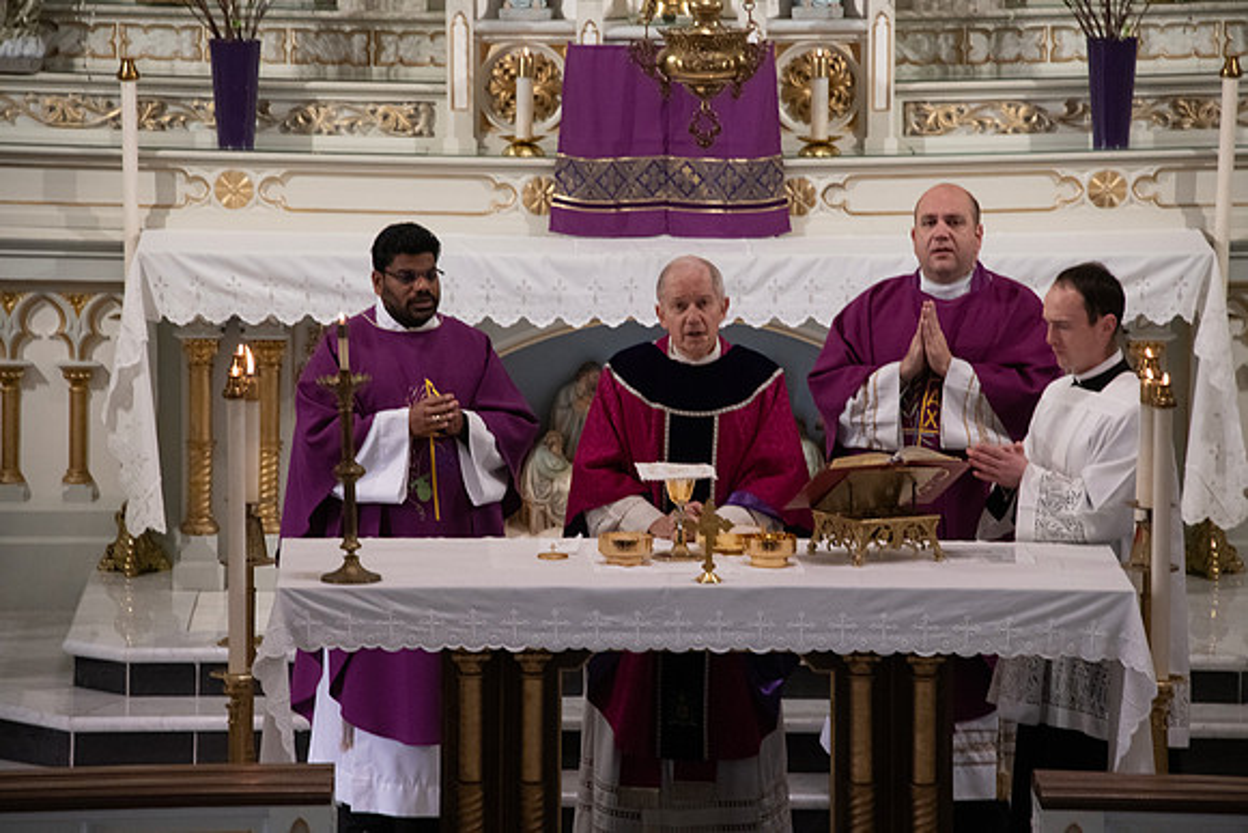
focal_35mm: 300
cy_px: 416
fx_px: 10402
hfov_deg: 6.9
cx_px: 624
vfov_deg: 4.6
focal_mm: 300
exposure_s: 1/100
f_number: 9
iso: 4000
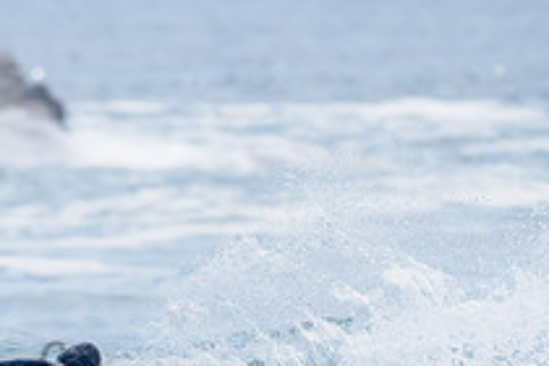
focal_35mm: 1697
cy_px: 386
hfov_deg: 1.2
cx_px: 110
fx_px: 25877
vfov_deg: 0.8
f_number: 5.6
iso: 280
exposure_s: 1/2000
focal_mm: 500
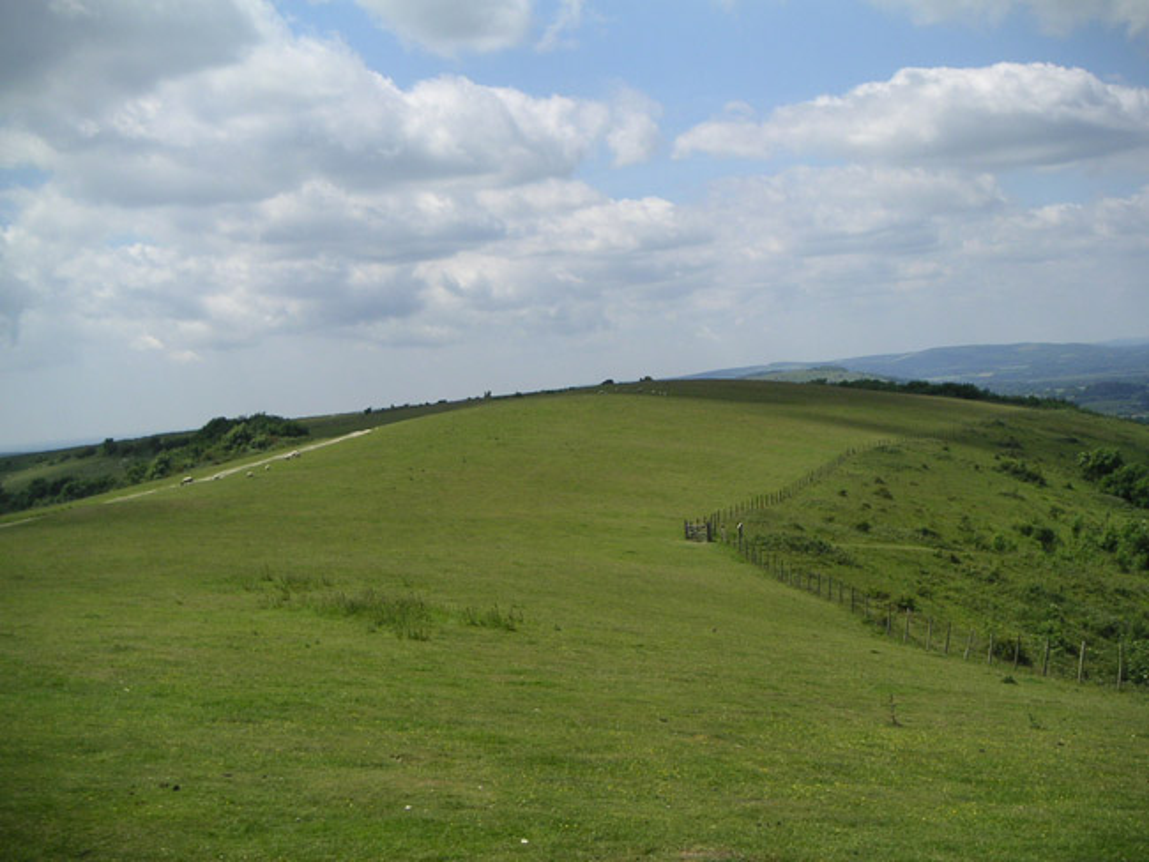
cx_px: 574
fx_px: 1826
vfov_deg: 26.6
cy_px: 431
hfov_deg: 34.9
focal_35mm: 55
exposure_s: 1/250
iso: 50
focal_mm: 8.5
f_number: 6.7
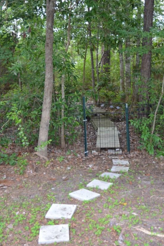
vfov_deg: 42.1
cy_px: 106
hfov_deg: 28.8
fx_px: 319
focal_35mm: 47
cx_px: 101
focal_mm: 25
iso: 400
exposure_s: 1/80
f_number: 4.2
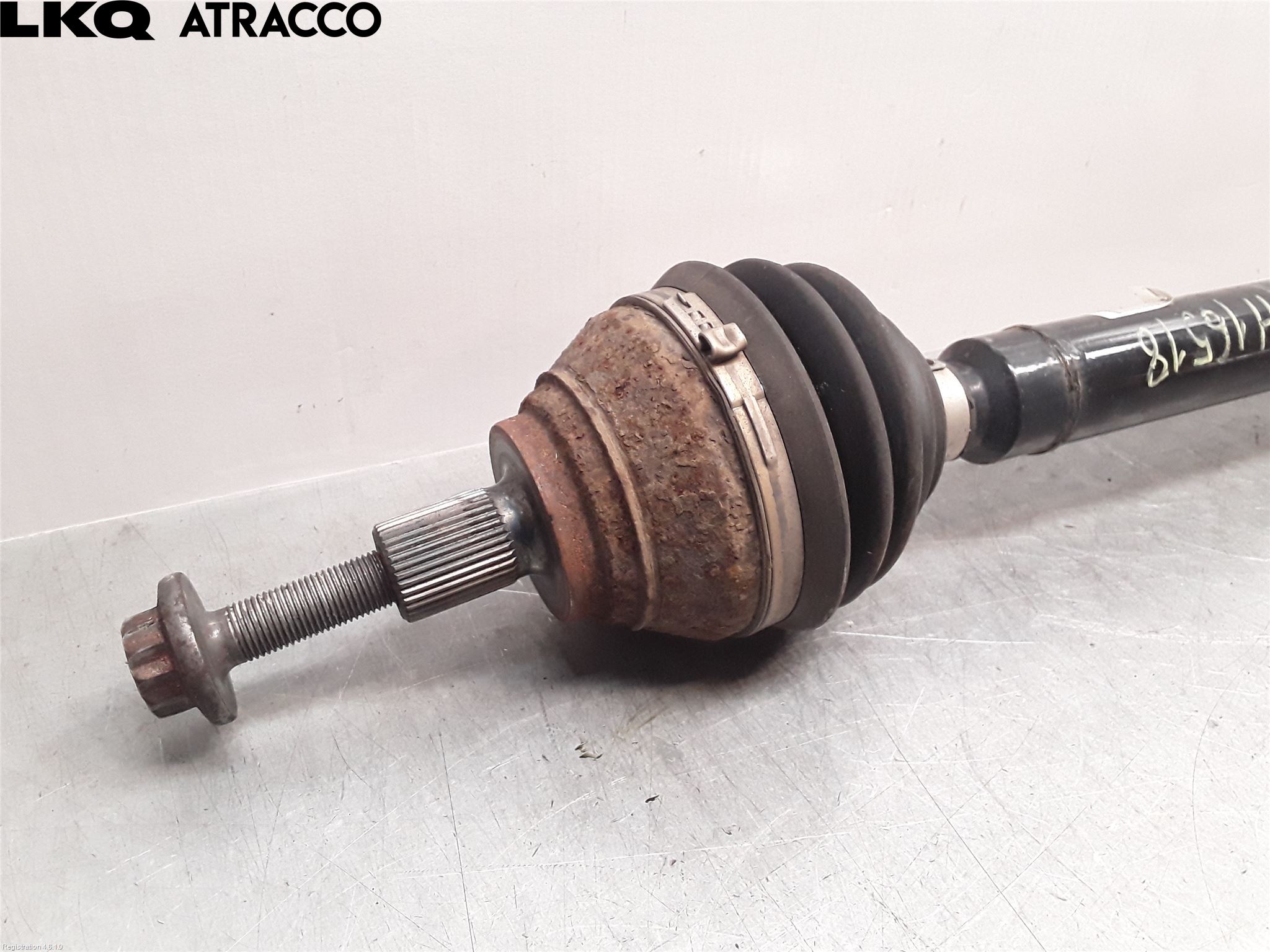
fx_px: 1027
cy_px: 476
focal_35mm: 28
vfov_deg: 49.7
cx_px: 635
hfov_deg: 63.4
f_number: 1.9
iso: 100
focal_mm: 2.91
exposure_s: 1/100
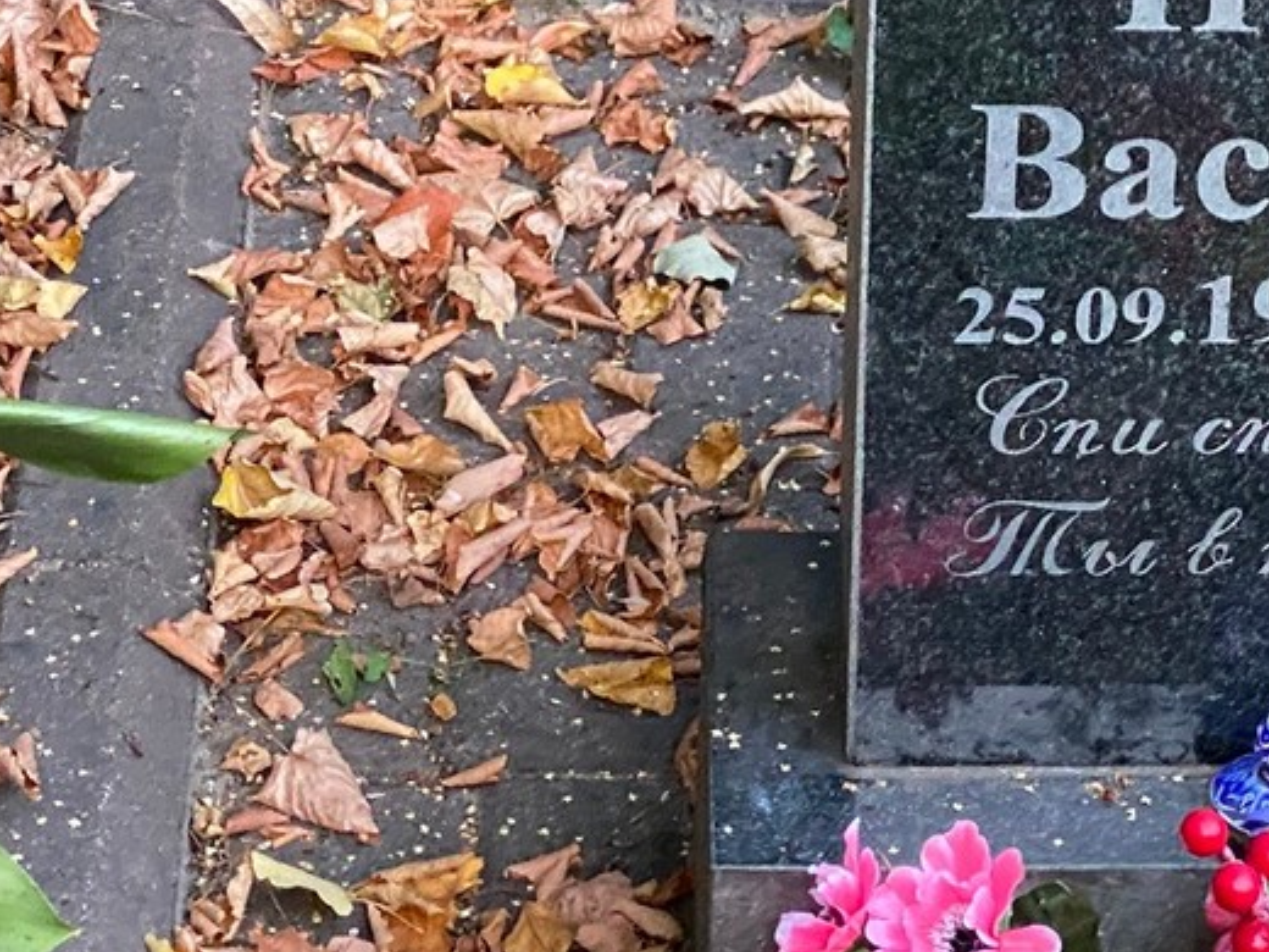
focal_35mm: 144
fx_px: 5279
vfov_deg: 10.3
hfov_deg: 13.5
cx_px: 1279
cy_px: 127
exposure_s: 1/60
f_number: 2
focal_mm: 6
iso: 400
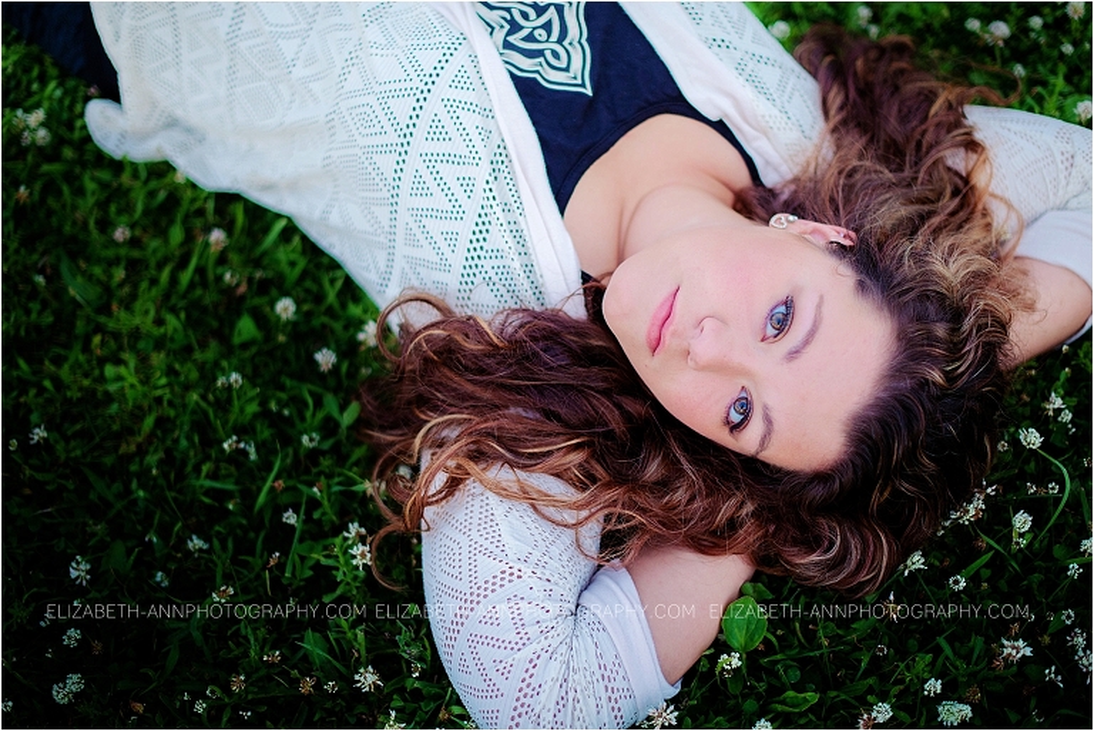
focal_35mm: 50
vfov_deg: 27.0
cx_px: 547
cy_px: 366
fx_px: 1520
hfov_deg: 39.6
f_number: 1.8
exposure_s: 1/125
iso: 500
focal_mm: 50
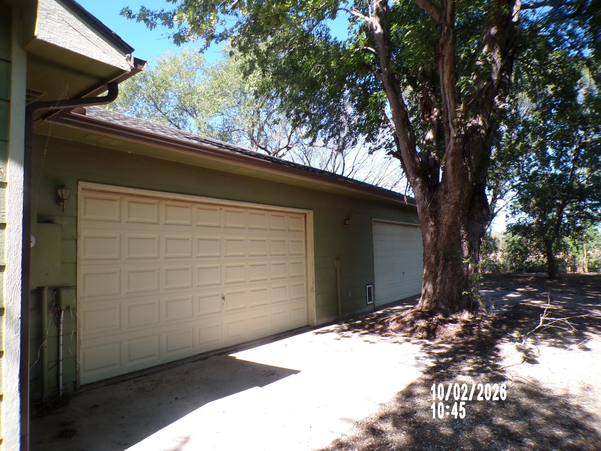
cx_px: 300
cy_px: 226
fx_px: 417
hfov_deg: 71.6
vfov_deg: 56.8
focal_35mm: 24
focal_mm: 4.3
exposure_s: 1/140
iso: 100
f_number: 4.4
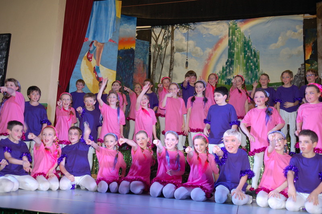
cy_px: 107
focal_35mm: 34
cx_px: 161
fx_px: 308
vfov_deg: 38.3
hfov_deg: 55.1
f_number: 2.8
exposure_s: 1/60
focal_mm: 23
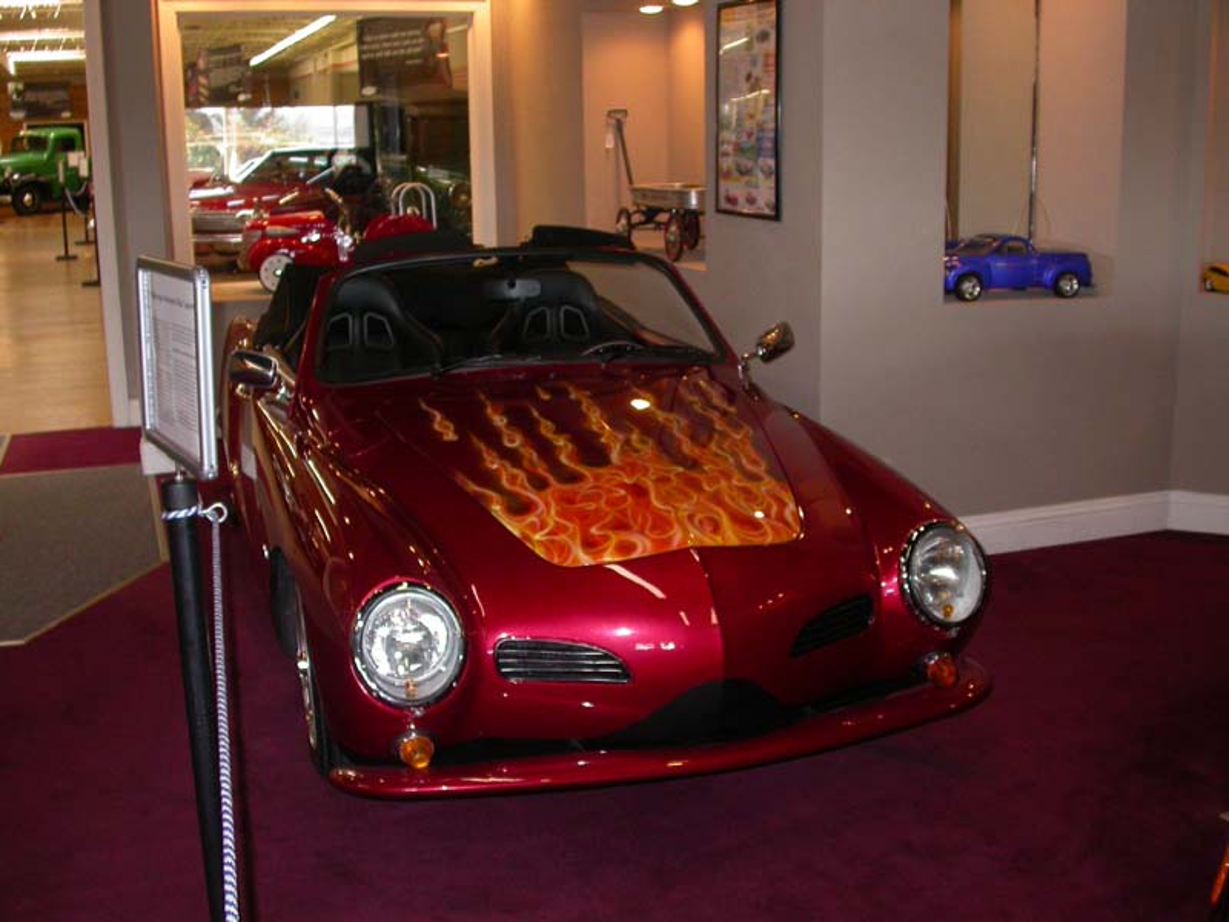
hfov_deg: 49.0
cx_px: 614
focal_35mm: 38
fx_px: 1349
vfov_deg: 37.7
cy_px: 461
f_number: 2.6
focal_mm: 7.85
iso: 200
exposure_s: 1/60
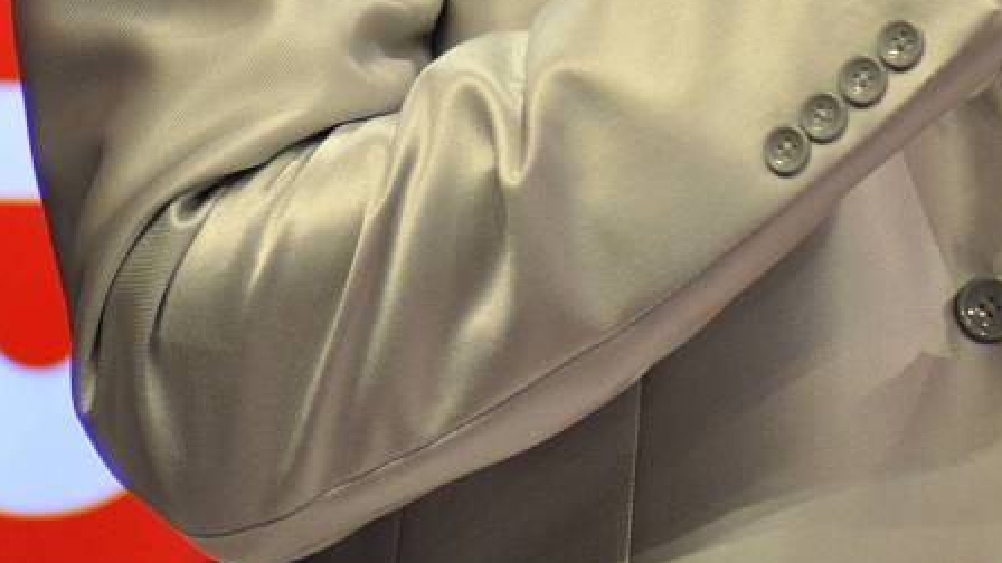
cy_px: -391
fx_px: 31245
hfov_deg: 1.8
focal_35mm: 1176
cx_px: 882
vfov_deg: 1.0
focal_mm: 280
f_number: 5.3
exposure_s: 1/125
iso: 800
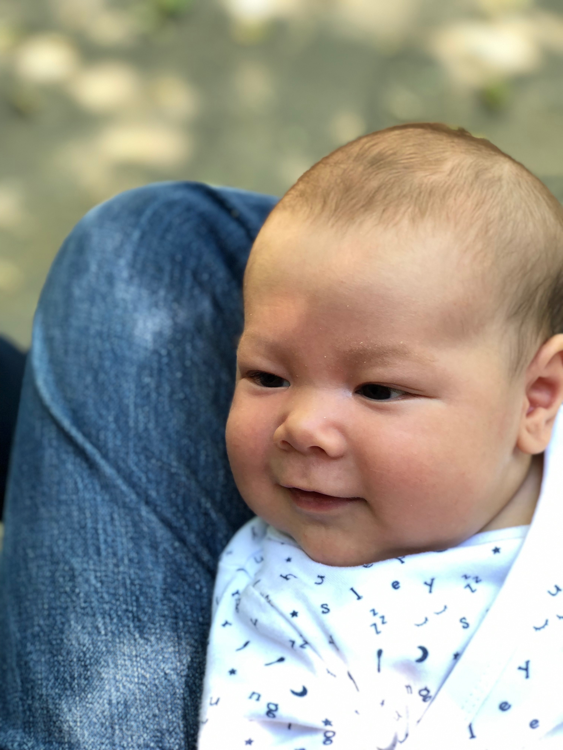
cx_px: 282
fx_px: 1128
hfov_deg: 28.0
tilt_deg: -46.7
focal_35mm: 52
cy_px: 375
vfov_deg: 36.8
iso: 32
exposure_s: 1/60
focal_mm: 6
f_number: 2.4
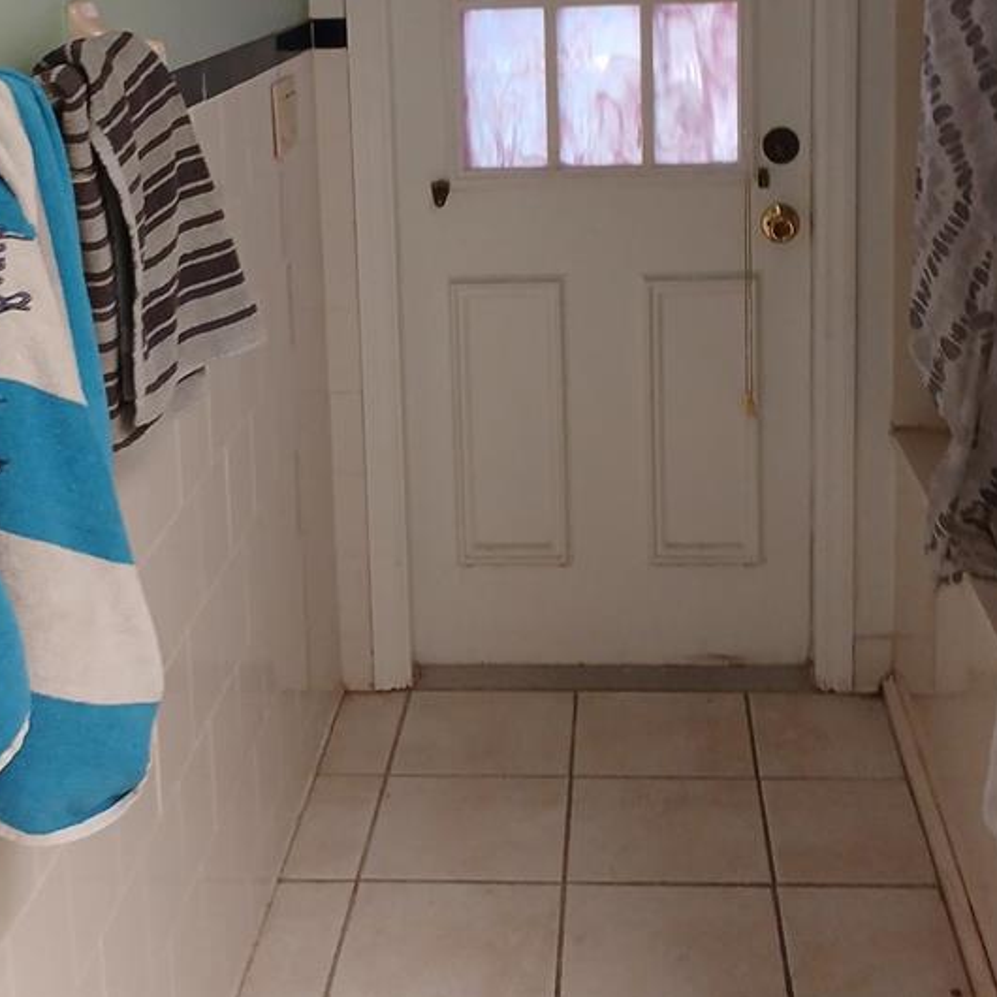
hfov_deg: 32.8
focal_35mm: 52
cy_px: 194
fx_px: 1694
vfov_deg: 31.9
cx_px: 515
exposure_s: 1/40
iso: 200
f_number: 1.8
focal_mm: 3.98
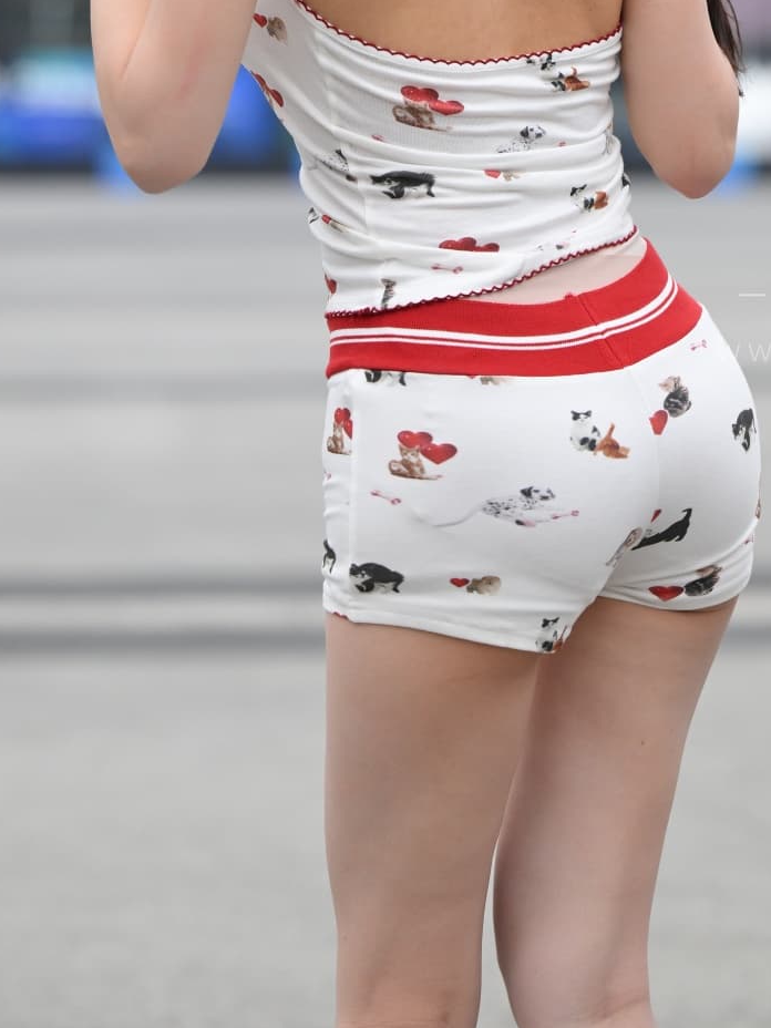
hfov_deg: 7.7
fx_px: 5761
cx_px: 473
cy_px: 264
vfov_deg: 10.2
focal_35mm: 194
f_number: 3.2
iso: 720
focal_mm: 104
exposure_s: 1/400
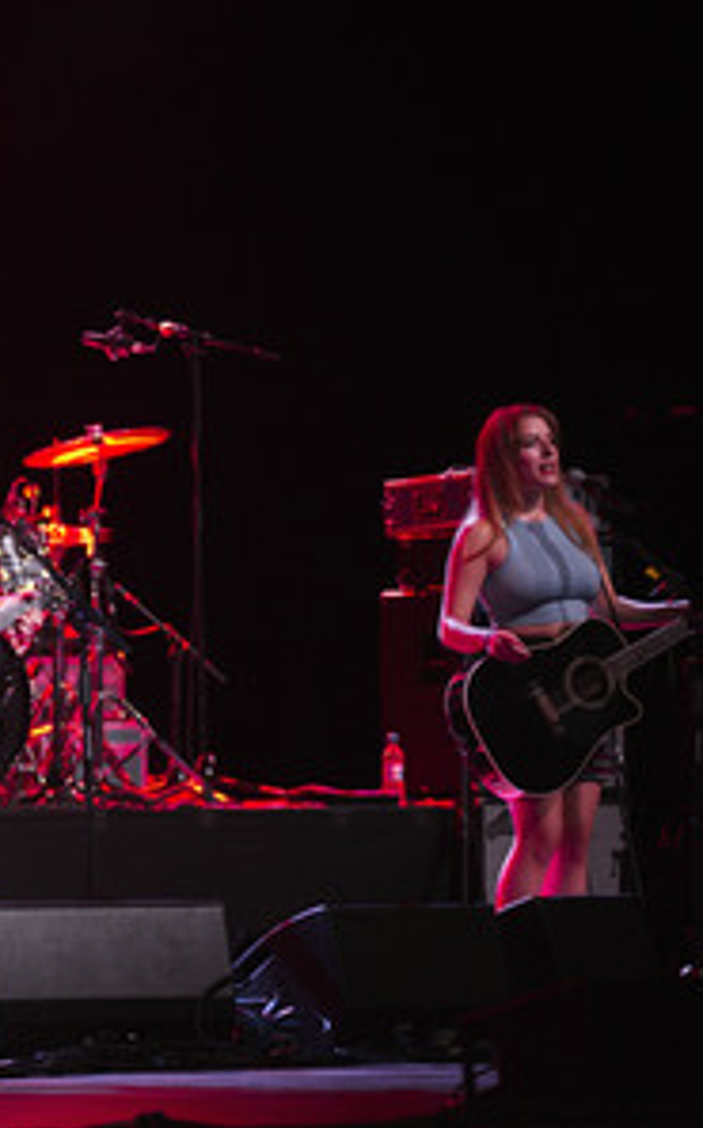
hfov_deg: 6.2
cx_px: -74
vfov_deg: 10.0
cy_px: 566
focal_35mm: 209
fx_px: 6422
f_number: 2.8
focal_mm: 135
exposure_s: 1/125
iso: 1600
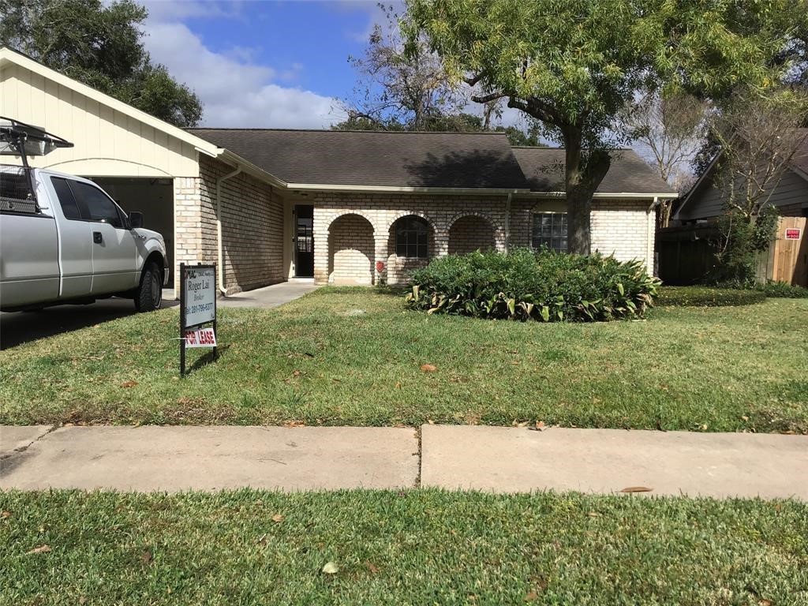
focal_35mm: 31
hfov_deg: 58.4
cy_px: 303
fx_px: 724
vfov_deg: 45.4
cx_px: 404
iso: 25
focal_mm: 3.3
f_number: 2.4
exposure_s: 1/1812
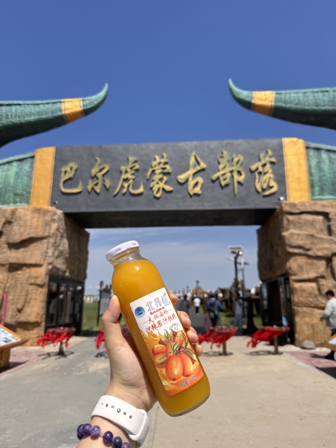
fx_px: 311
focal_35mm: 24
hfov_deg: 56.8
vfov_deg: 71.6
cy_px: 224
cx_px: 168
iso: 80
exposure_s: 1/5814
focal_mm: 6.76
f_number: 1.78
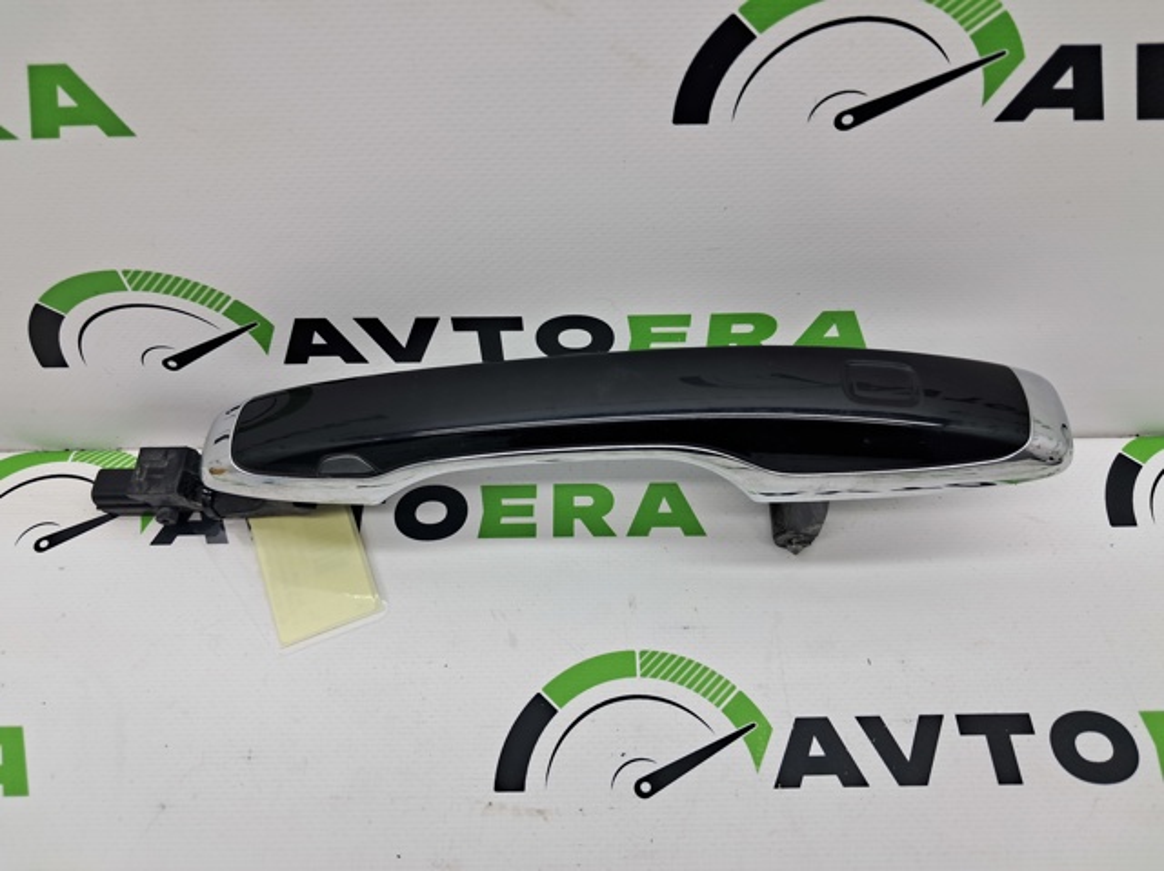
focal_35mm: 27
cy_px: 436
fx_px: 907
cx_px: 582
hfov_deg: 65.4
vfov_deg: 51.3
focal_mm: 4
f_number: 1.8
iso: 50
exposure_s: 1/50
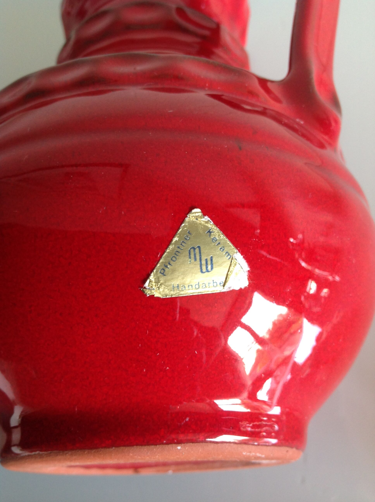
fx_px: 507
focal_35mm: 35
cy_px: 251
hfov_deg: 40.6
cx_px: 188
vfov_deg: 52.7
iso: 100
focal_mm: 4.28
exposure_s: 1/15
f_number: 2.4
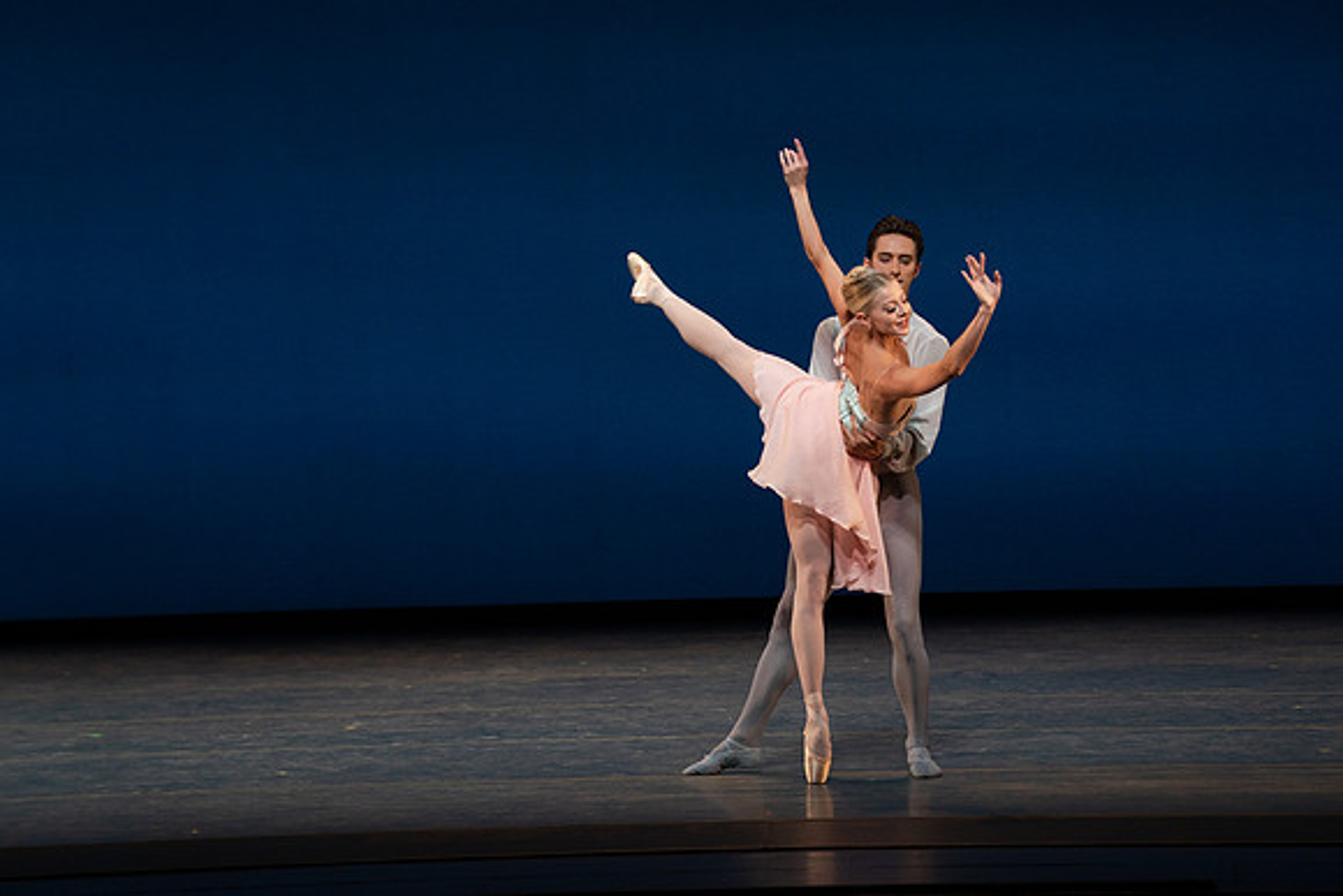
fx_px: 7164
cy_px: 448
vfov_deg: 7.2
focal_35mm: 192
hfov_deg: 10.7
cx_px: 672
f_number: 8
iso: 3200
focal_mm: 192
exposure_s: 1/500
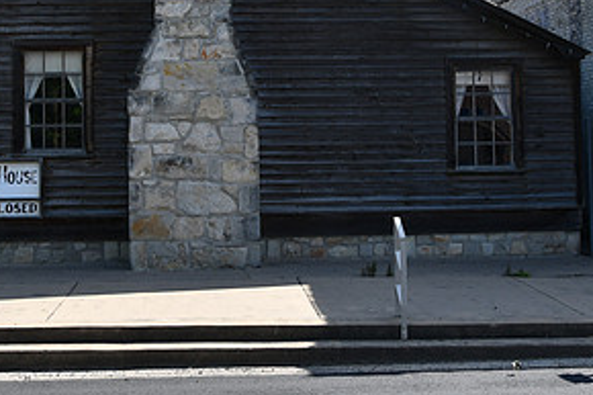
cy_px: 91
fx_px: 1087
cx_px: 286
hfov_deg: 30.5
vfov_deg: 20.4
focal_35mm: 66
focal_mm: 22
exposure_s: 1/320
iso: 200
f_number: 9
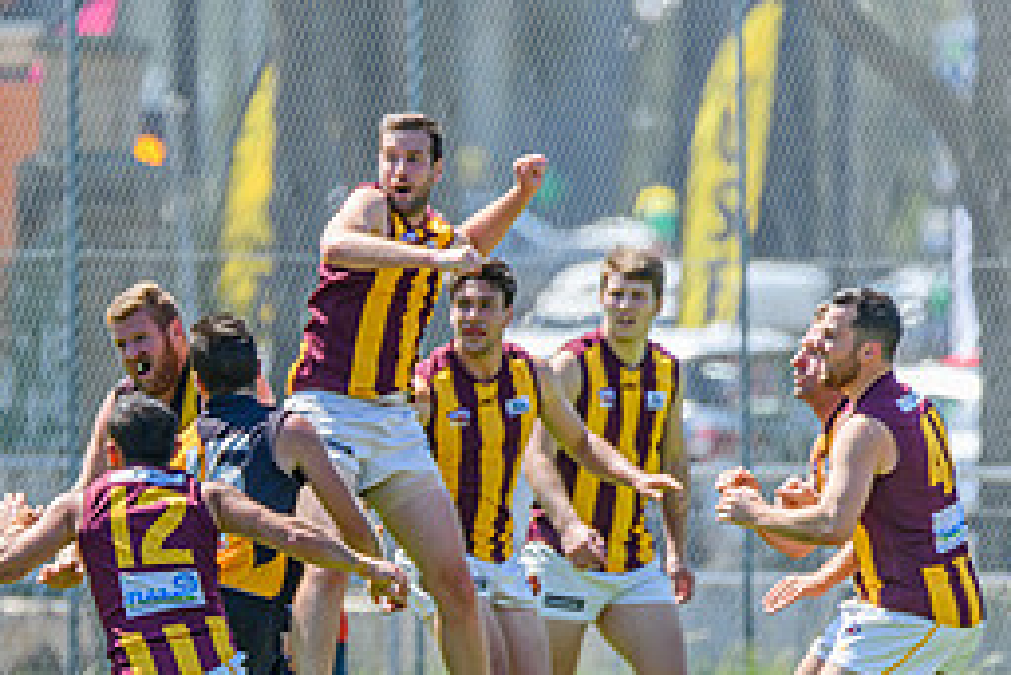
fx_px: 34420
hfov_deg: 1.7
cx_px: 13
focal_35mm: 1225
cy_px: 558
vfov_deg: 1.1
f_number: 6.3
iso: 800
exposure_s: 1/1250
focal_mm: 500
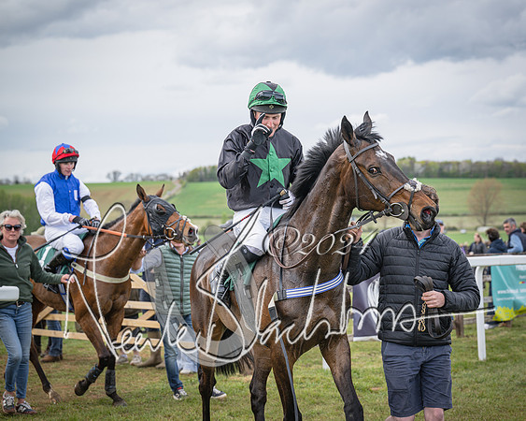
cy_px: 210
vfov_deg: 19.4
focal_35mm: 79
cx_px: 316
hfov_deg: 24.1
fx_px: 1227
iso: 200
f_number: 4
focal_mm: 70
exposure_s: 1/800
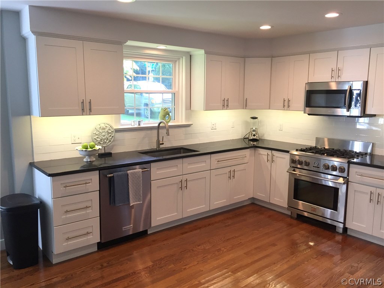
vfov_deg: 48.2
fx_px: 322
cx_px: 192
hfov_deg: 61.7
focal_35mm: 29
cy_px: 144
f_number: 2.2
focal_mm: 4.15
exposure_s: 1/30
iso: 32
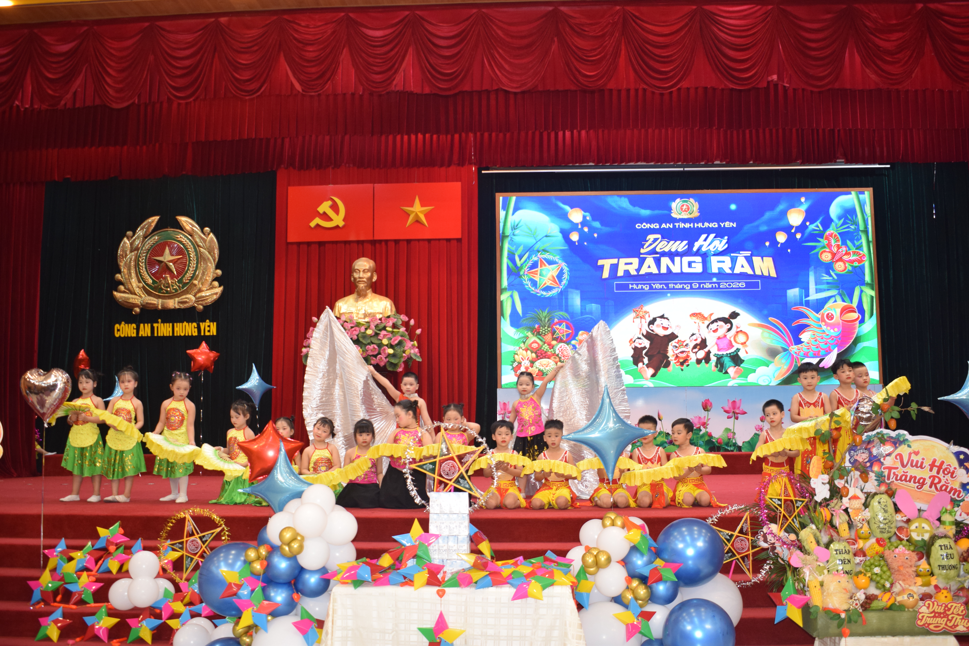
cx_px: 484
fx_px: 929
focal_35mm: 34
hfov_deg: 55.1
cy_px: 323
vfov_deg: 38.4
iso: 800
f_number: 5
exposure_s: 1/100
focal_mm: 23
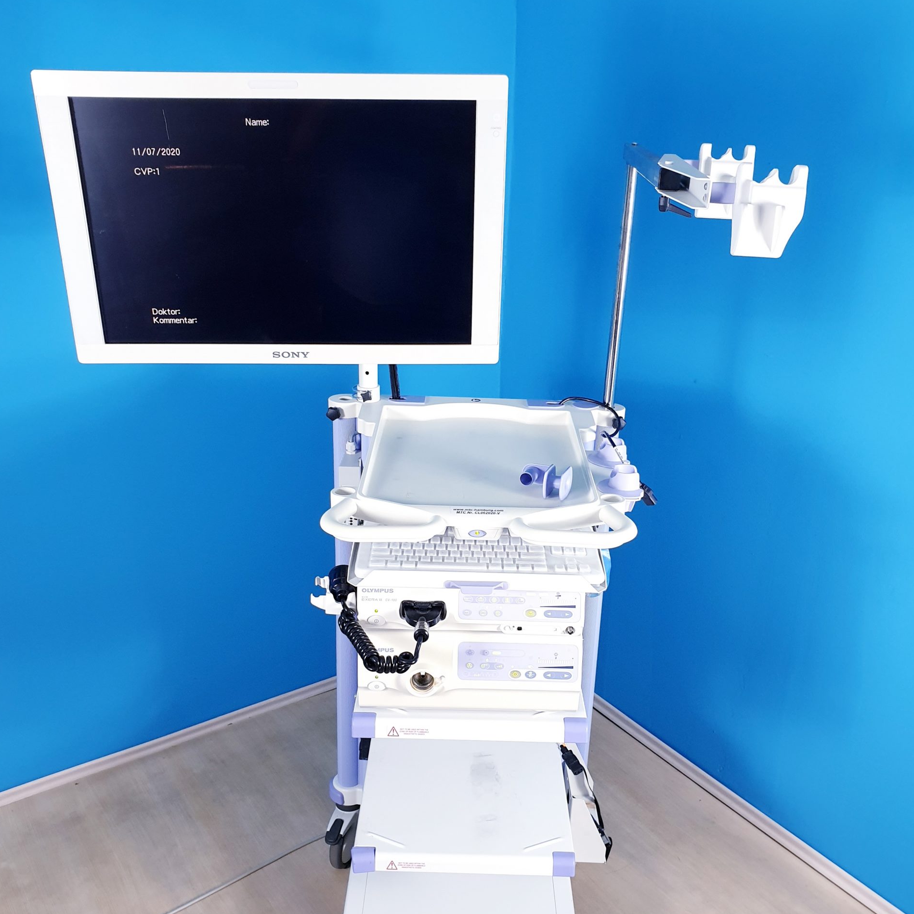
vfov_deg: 52.5
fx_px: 926
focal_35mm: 31
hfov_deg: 52.5
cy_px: 496
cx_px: 457
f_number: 2.4
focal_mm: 4.3
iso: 160
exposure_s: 1/50
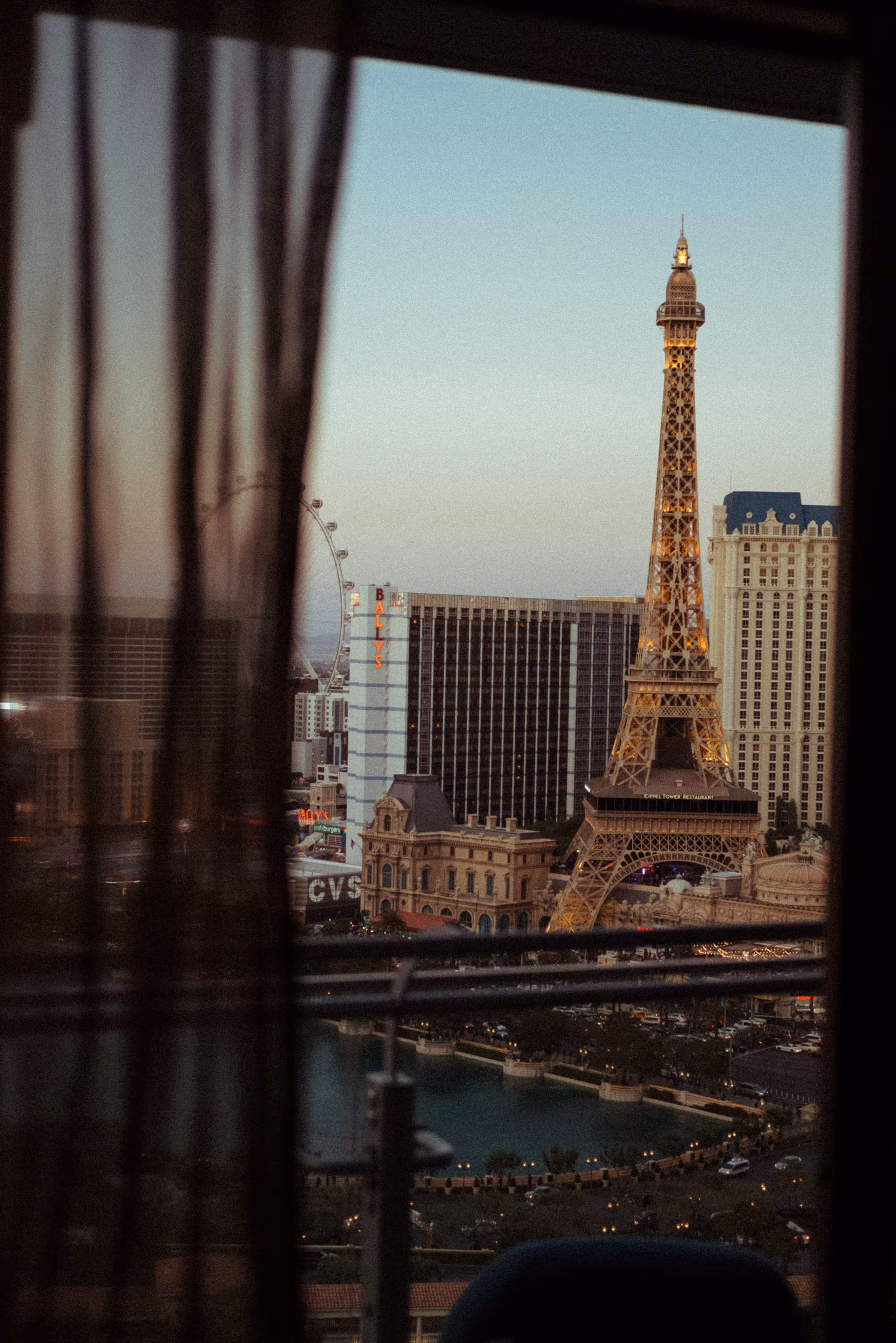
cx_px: 448
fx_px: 1979
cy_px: 672
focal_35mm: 53
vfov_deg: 37.5
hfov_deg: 25.5
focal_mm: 35
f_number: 2
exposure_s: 1/1900
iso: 1600
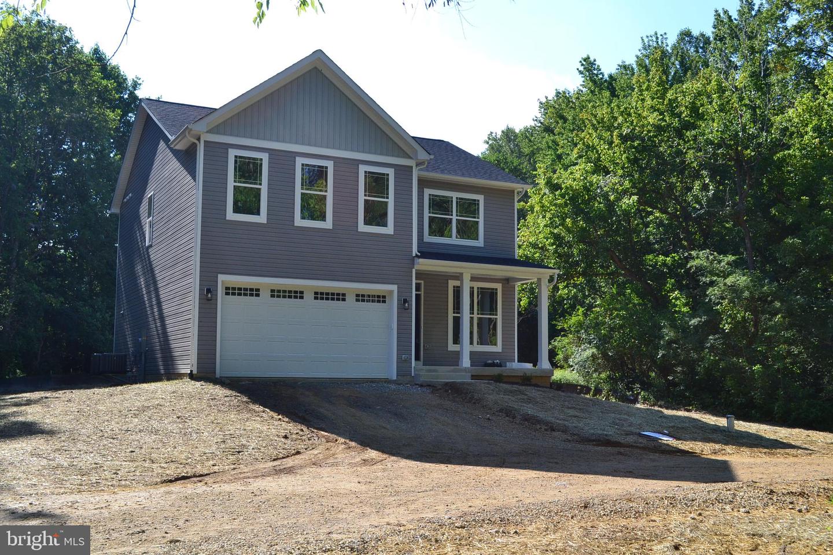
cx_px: 416
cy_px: 278
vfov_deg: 34.2
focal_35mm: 39
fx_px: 902
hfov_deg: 49.6
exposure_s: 1/250
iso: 400
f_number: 10
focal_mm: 26
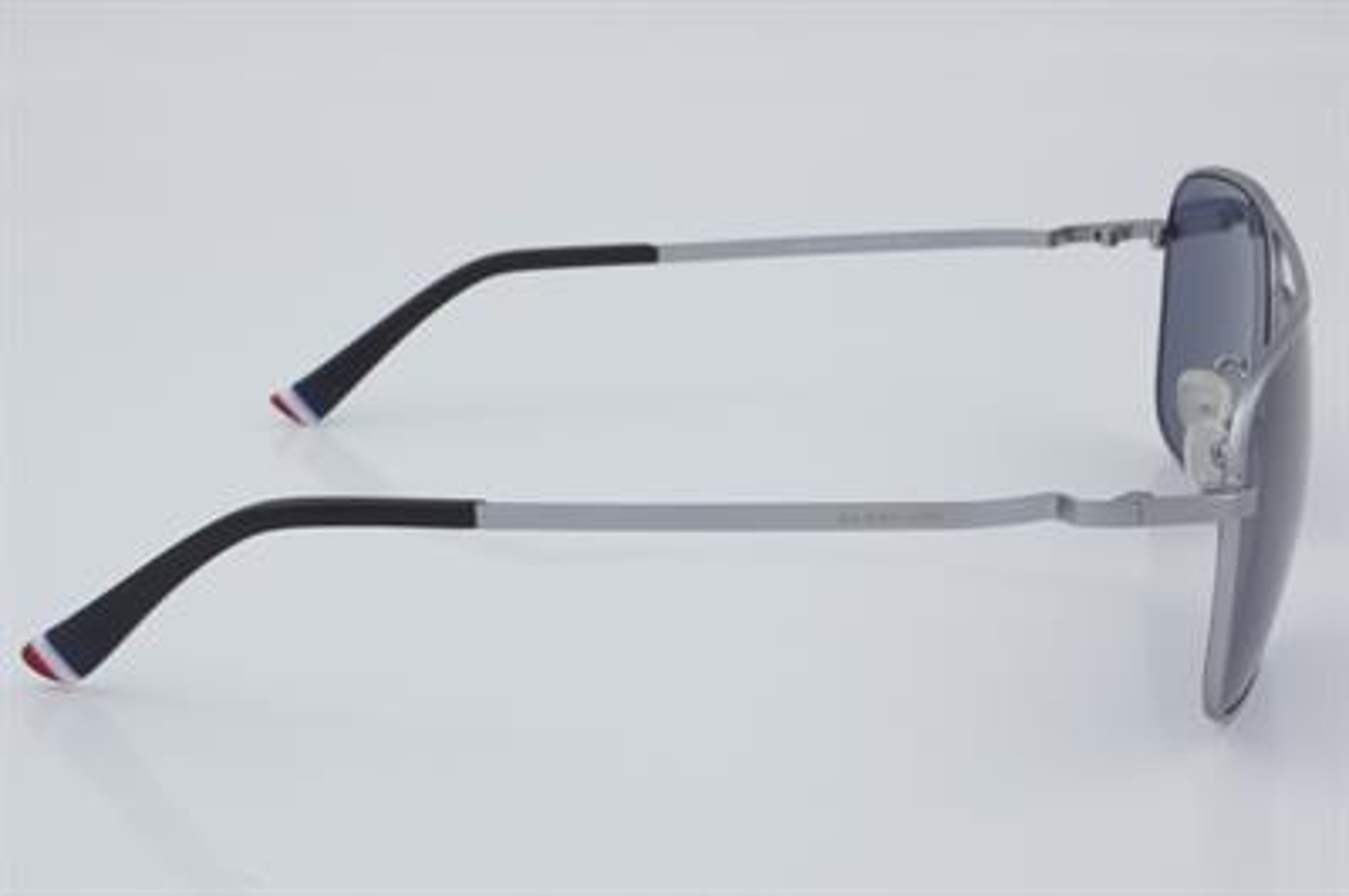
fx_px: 2808
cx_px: 674
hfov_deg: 27.0
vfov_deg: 18.2
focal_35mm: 75
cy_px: 448
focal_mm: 50
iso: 100
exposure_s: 1/4
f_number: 32
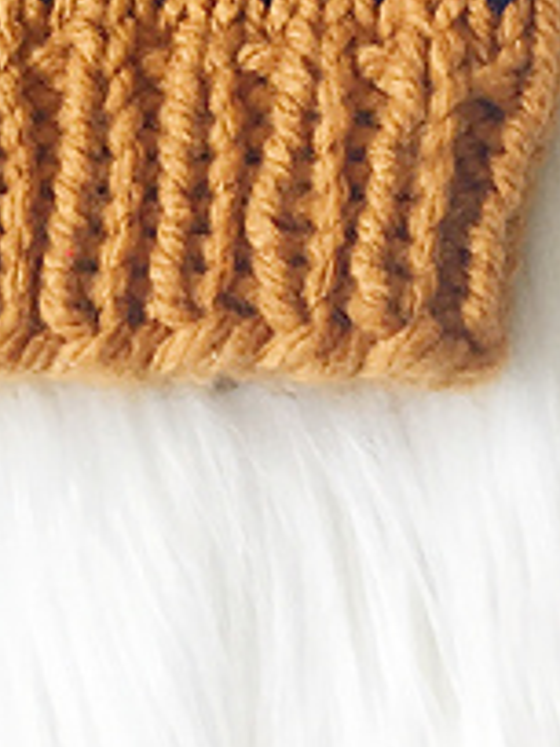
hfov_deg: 16.1
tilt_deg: -74.2
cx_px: 92
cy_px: -388
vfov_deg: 18.8
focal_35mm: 91
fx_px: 1963
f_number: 2.2
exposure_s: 1/33
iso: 50
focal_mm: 4.15
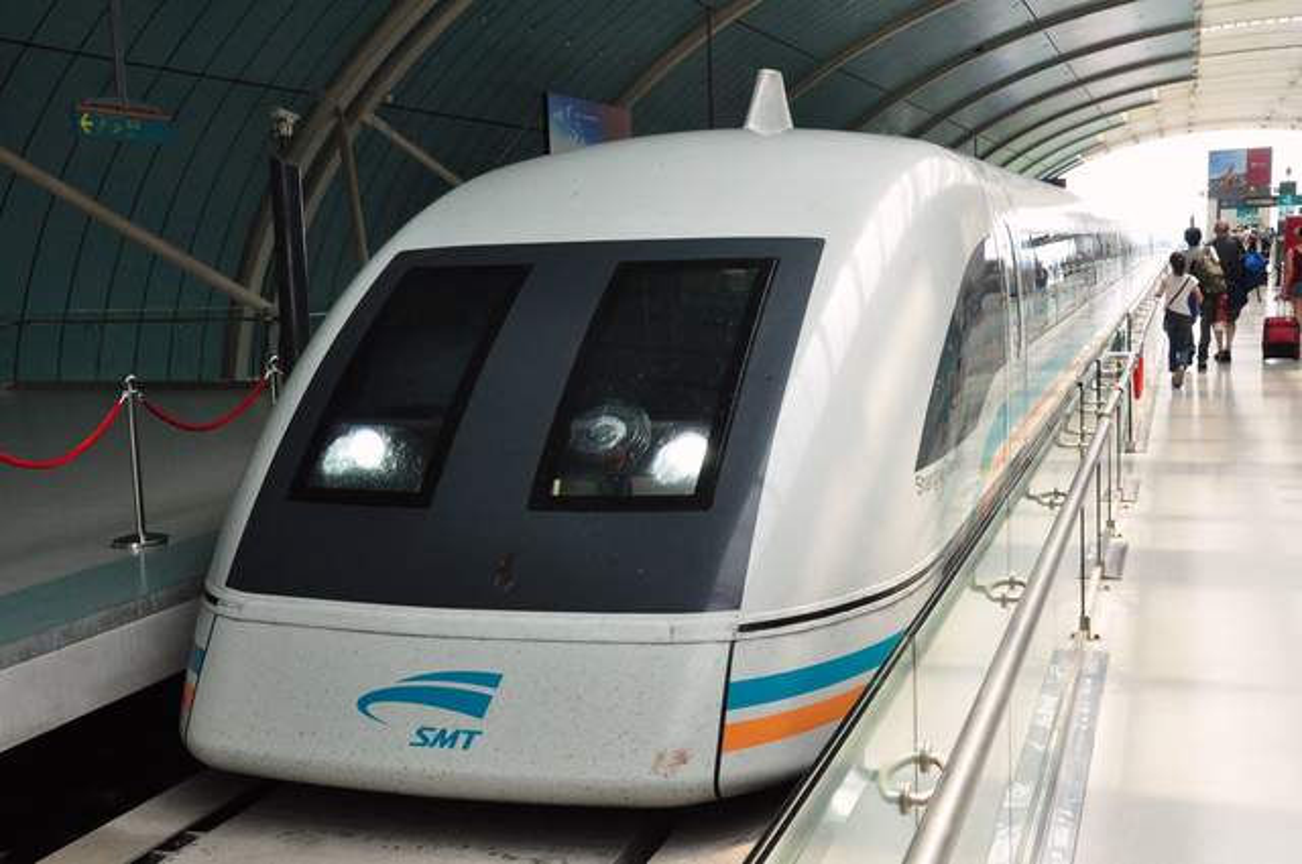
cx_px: 651
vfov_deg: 31.8
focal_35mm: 42
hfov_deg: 46.5
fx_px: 1517
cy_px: 432
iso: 2000
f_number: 10
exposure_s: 1/400
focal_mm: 28
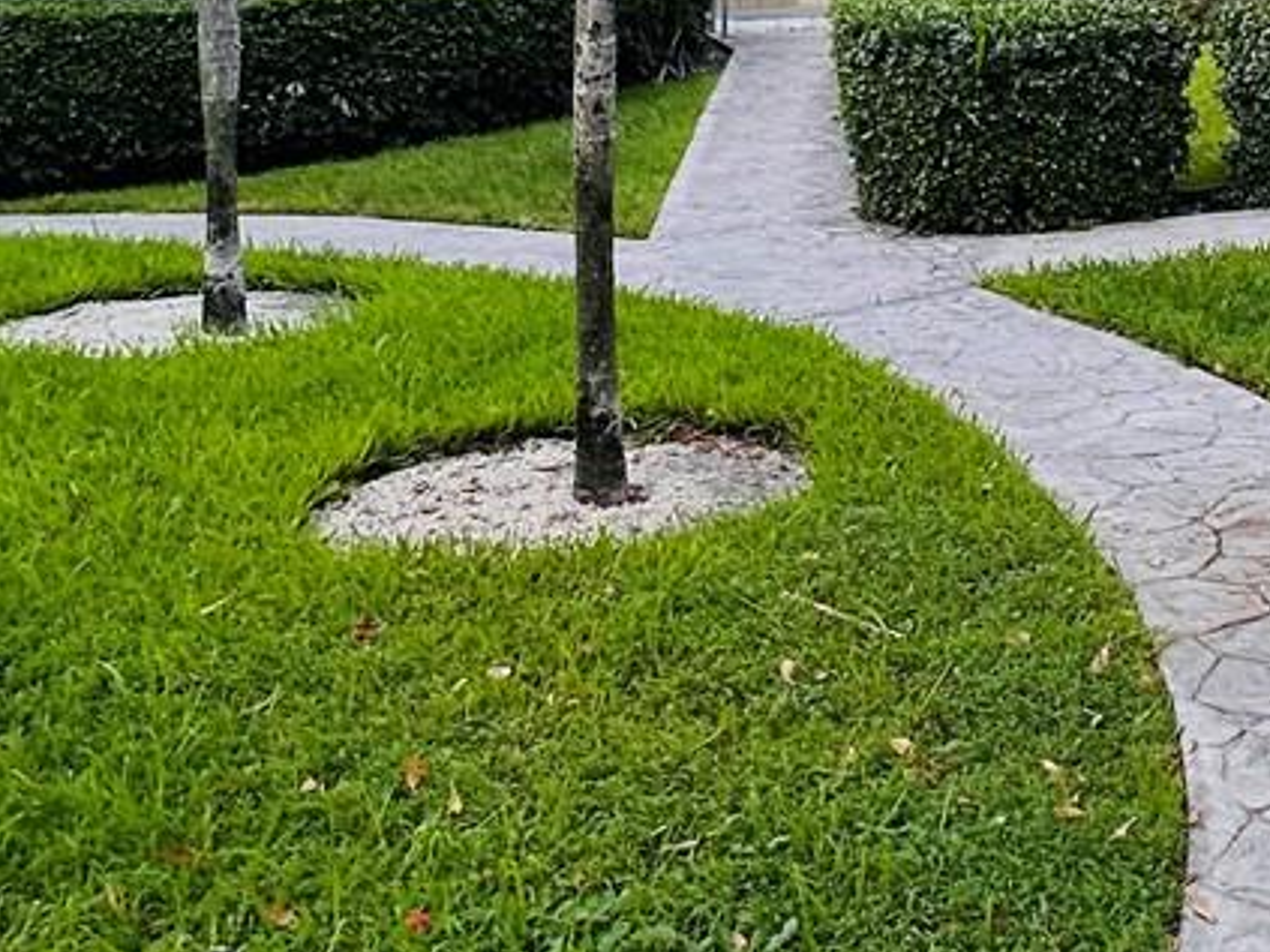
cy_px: -195
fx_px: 1944
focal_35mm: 53
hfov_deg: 33.4
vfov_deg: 24.8
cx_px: 1246
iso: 40
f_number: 2.2
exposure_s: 1/99
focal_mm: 2.22
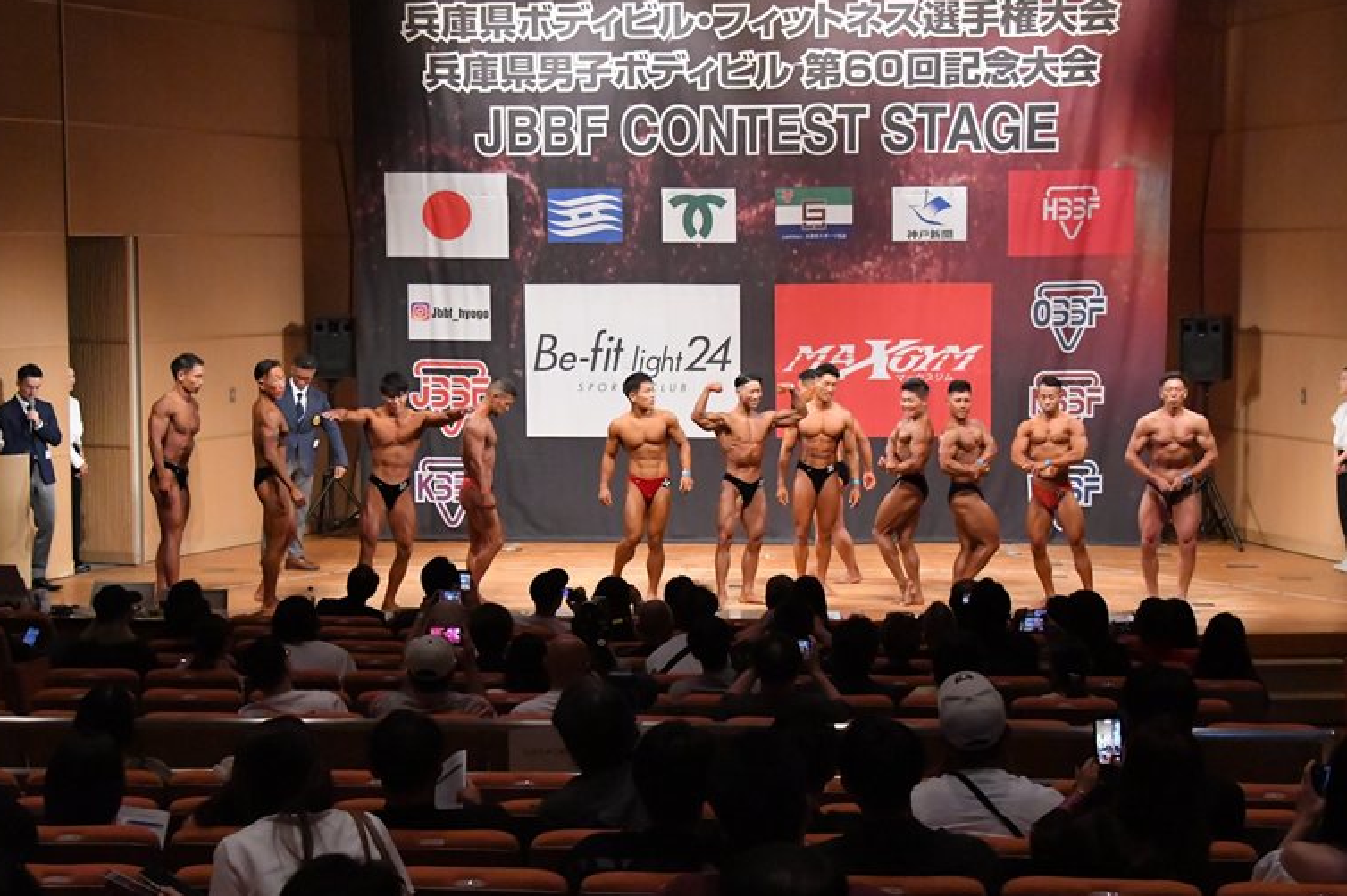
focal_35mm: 74
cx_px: 669
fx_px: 2767
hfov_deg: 27.4
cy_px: 452
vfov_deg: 18.4
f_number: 5.6
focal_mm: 48
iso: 11400
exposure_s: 1/400
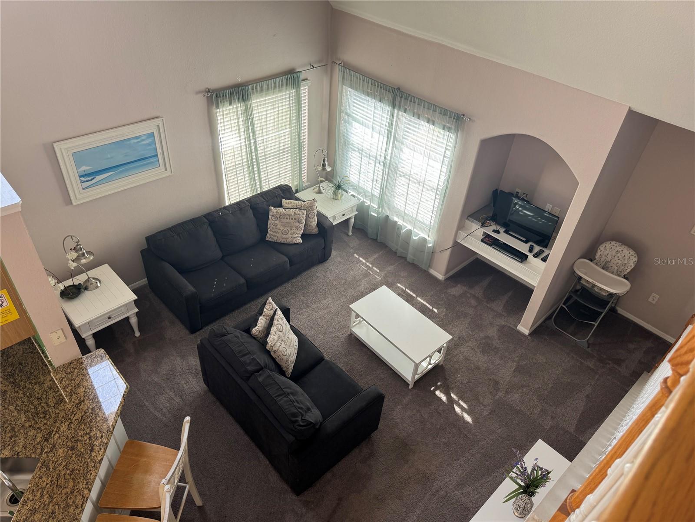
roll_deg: -5.0
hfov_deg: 71.6
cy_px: 261
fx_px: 482
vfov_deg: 56.8
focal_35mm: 24
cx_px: 348
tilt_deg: -39.6
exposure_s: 1/120
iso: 100
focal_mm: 6.76
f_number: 1.78
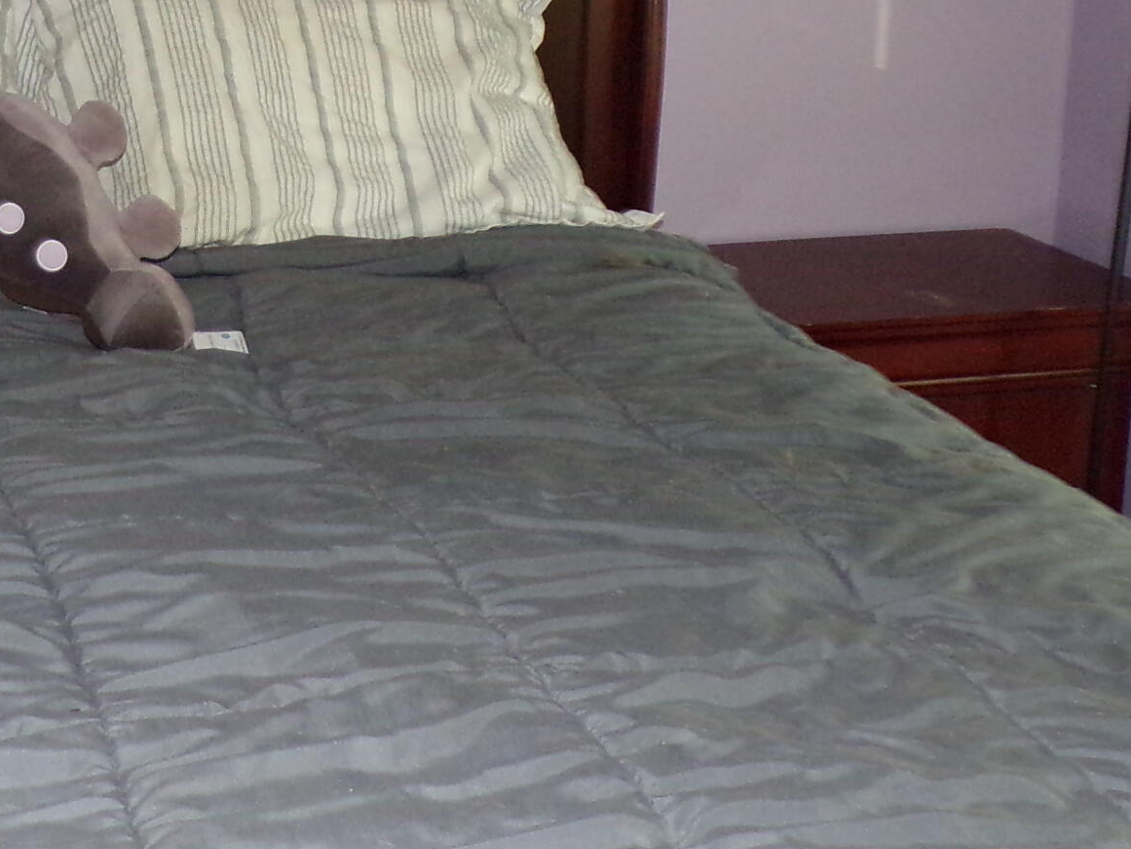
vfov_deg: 23.0
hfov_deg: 30.2
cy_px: 81
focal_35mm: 62
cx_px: 172
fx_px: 2026
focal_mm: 4.3
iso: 320
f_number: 3
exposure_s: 1/34
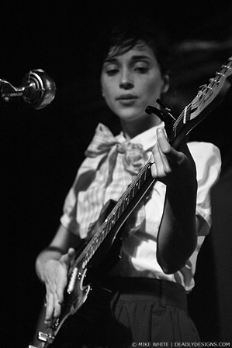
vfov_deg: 21.9
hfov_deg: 14.7
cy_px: 174
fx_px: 901
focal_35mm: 93
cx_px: 116
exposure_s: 1/30
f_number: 2.8
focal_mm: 62
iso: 800
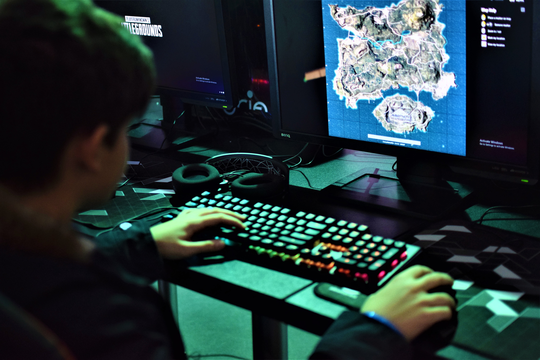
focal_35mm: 52
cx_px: 270
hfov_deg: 37.9
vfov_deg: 25.8
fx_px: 787
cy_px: 180
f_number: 1.8
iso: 800
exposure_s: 1/400
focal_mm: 35
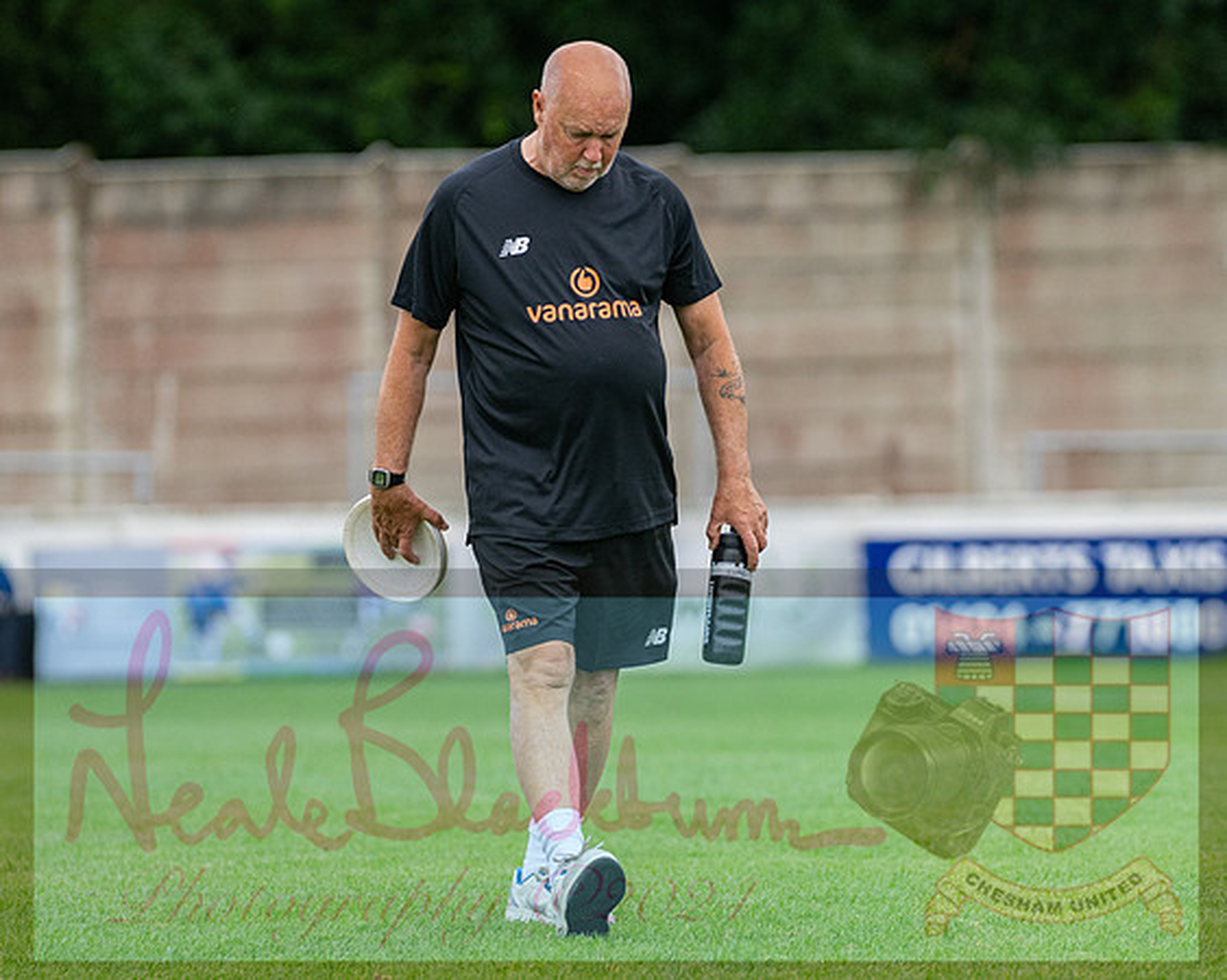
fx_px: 14226
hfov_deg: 4.9
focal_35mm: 392
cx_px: 668
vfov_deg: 3.9
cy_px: 496
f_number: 2.8
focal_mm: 210
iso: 400
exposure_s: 1/1250
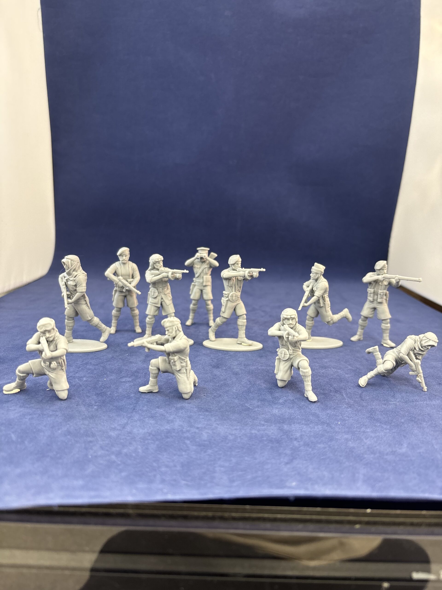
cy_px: 295
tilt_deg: -12.7
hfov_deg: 53.1
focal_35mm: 26
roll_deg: -1.3
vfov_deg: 67.3
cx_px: 221
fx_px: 443
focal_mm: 5.96
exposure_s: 1/100
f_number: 1.6
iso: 100
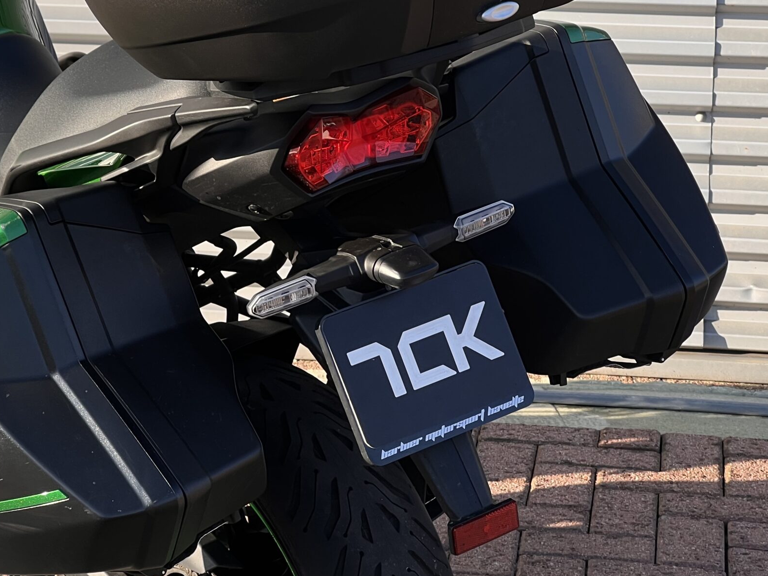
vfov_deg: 11.8
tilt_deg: -12.0
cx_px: 291
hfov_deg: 15.7
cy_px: 138
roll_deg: -0.2
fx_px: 2773
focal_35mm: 125
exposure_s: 1/110
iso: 32
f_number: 2.8
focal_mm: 9
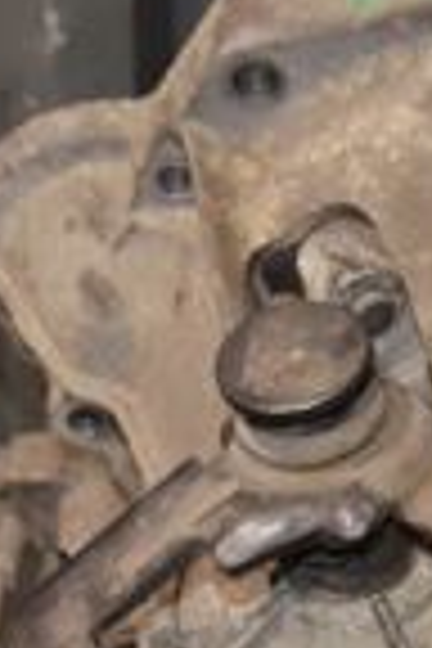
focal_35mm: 186
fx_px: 3348
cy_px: 724
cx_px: 634
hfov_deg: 7.3
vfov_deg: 10.9
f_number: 5
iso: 800
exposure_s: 1/60
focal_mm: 28
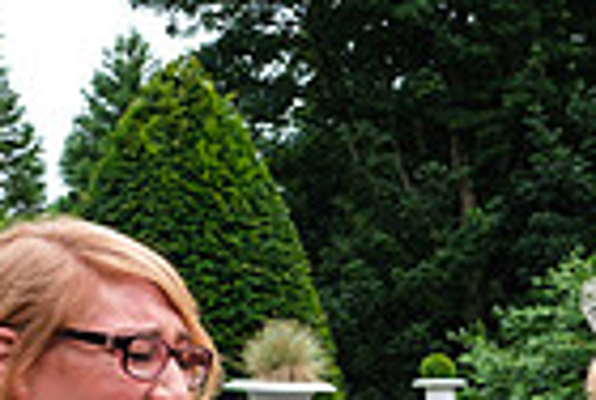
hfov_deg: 16.4
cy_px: 645
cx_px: 637
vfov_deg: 10.9
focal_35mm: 121
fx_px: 2007
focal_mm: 16
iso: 250
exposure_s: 1/160
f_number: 5
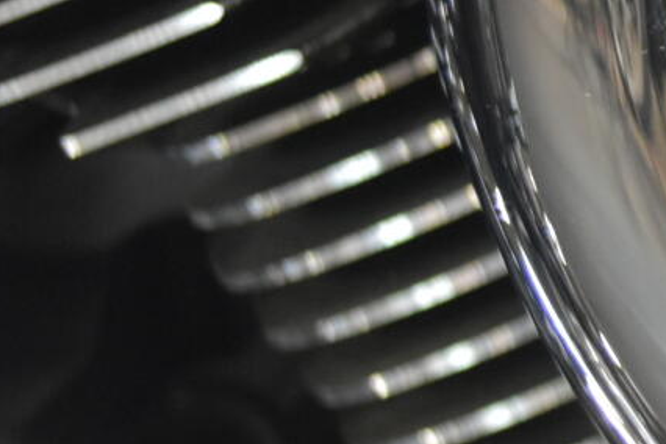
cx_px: 1548
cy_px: -84
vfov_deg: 6.7
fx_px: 3780
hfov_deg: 9.1
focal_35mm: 204
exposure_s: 1/25
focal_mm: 29
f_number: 4.5
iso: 1600
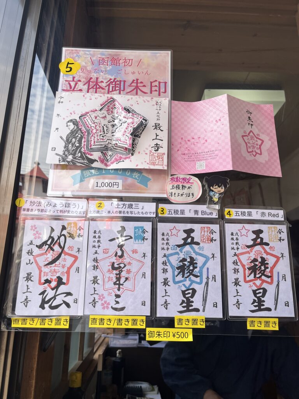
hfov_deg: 53.1
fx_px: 299
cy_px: 200
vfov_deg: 67.3
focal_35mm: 26
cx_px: 150
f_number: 1.6
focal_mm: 5.1
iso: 50
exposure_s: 1/577
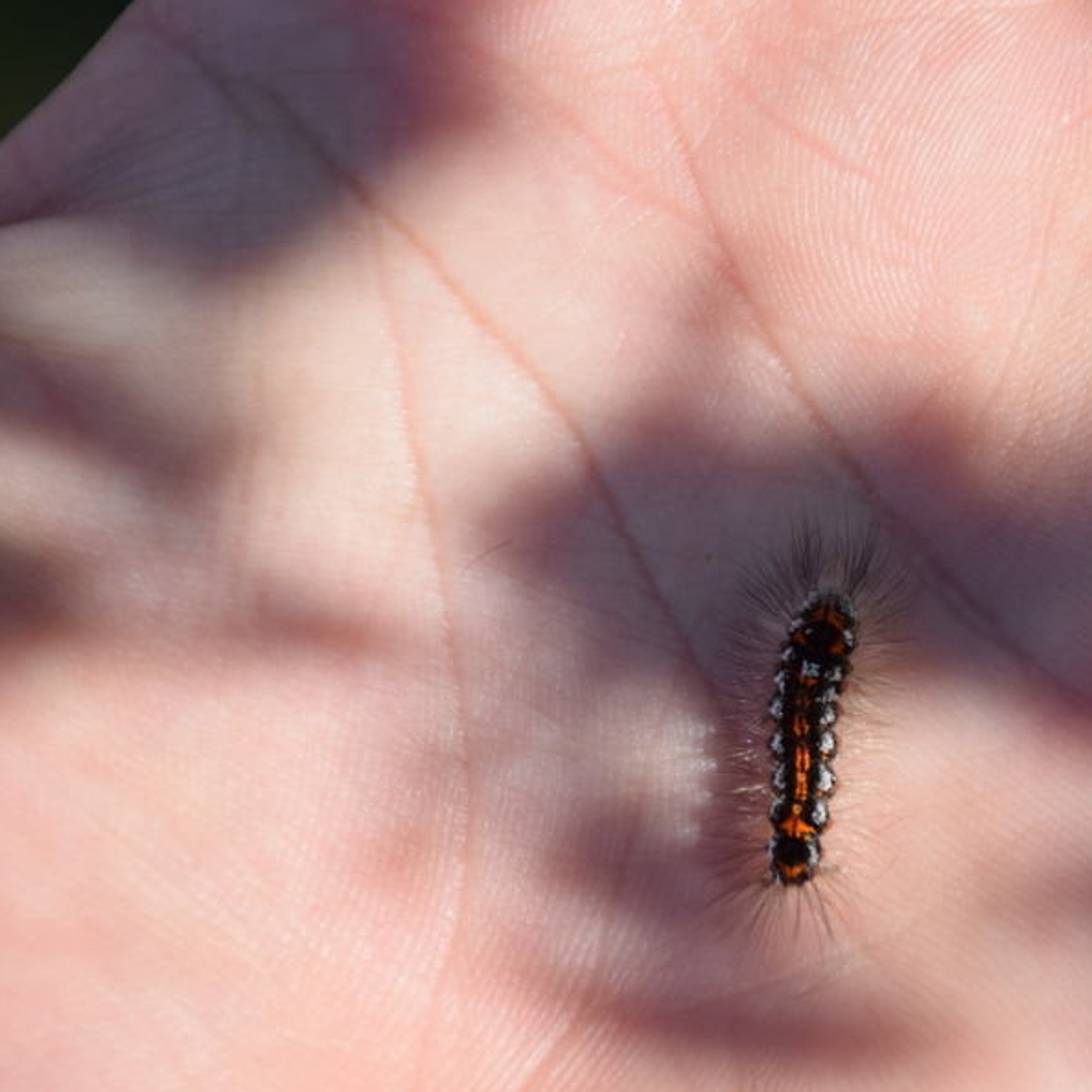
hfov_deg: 6.1
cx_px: 703
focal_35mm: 289
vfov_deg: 6.1
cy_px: 552
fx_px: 10315
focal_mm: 140
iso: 400
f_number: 5.6
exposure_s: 1/1600
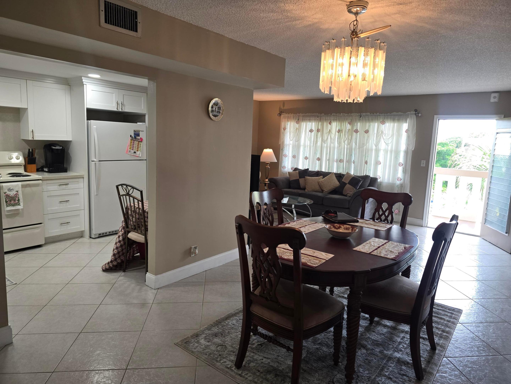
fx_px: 340
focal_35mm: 23
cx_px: 256
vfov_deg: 58.9
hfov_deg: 73.9
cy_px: 192
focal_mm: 6.3
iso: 125
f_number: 1.7
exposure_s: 1/120
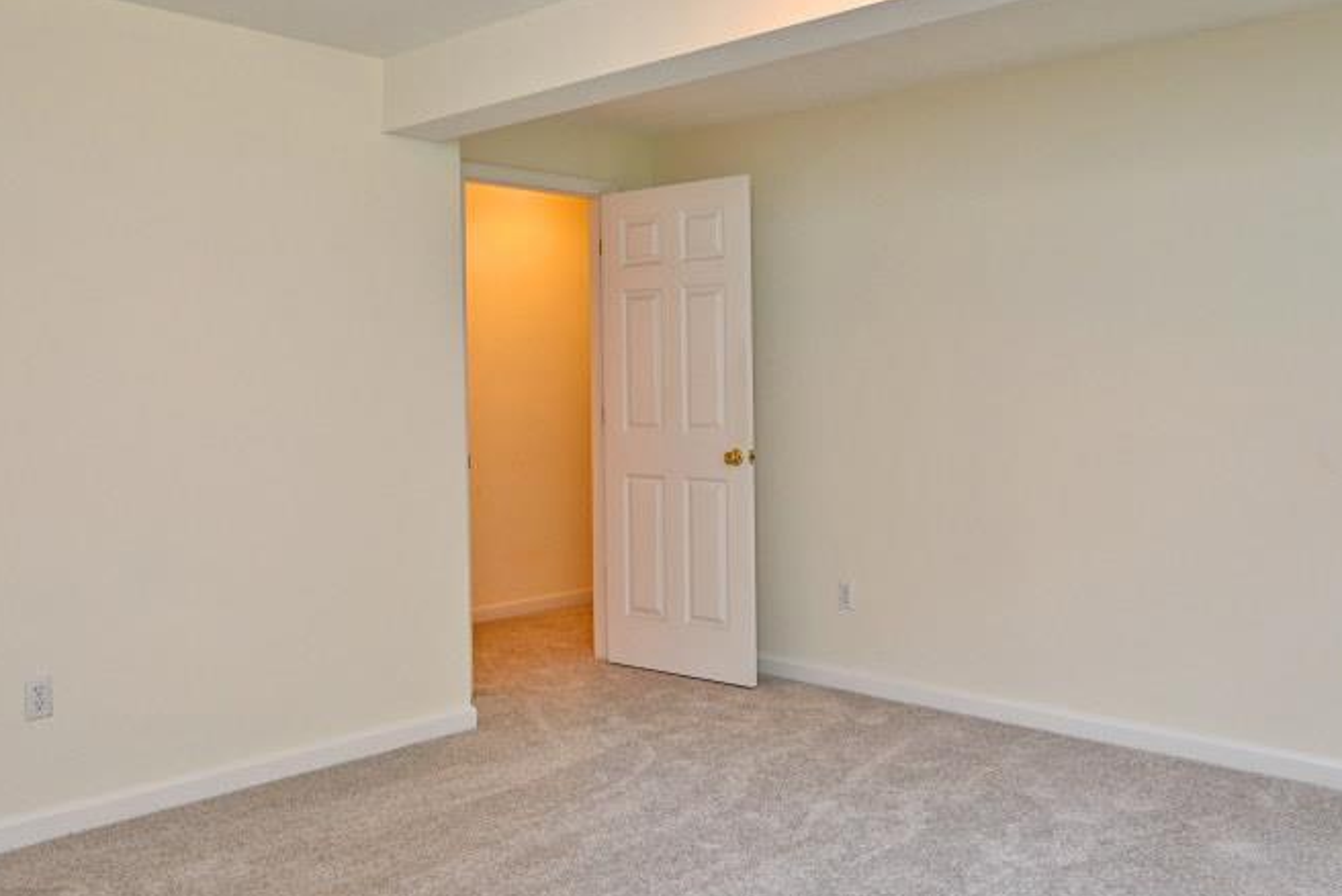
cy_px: 395
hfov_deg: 58.7
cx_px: 638
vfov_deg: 41.1
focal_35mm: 32
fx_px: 1193
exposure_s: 1/60
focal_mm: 14
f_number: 4
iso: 360
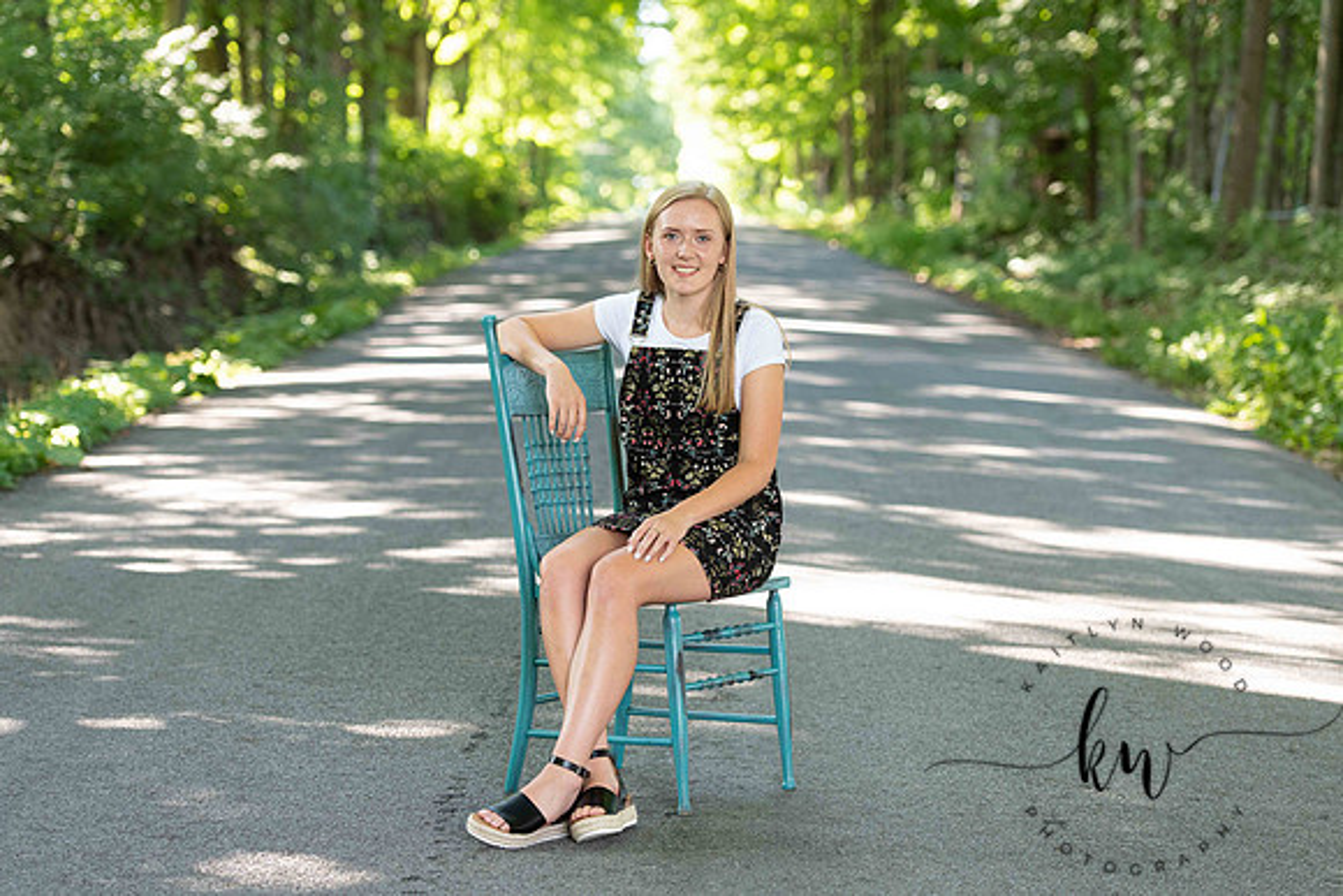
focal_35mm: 99
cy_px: 448
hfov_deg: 20.5
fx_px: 3708
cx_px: 672
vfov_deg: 13.8
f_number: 3.5
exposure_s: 1/200
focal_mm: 98
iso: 640
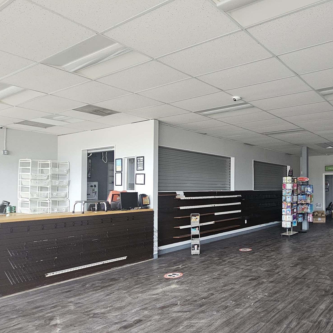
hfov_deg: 59.4
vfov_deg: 64.8
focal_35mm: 24
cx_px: 271
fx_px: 261
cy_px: 185
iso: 250
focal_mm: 2.2
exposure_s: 1/60
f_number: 2.2
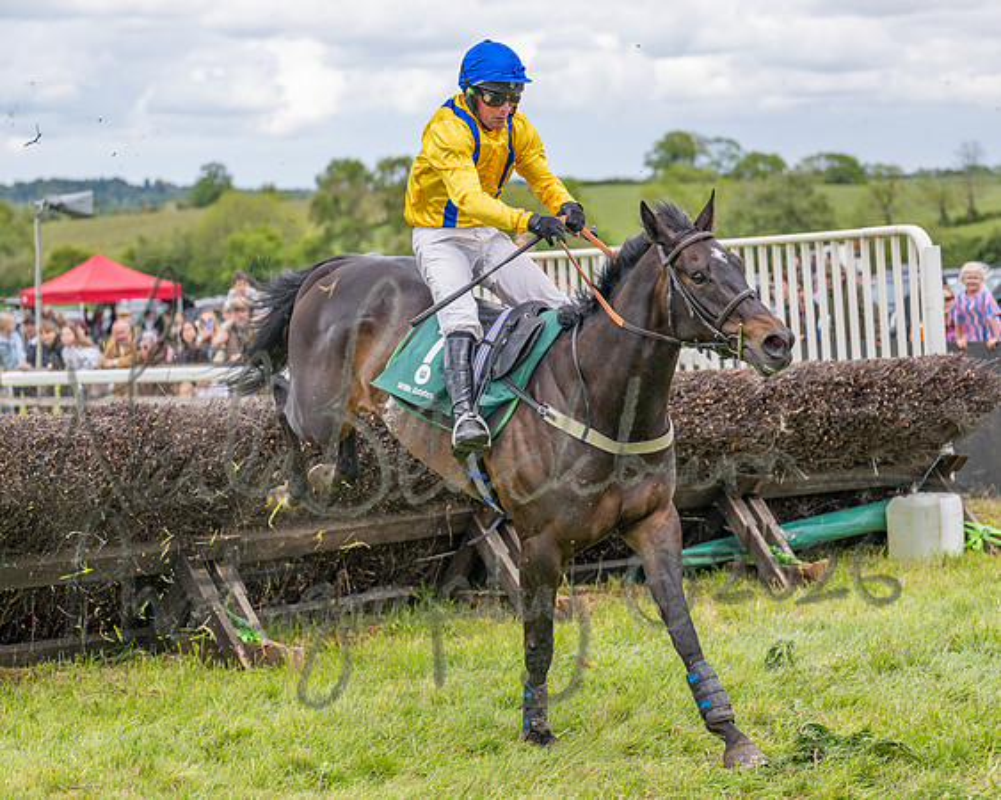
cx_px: 472
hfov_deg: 21.4
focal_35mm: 89
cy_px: 347
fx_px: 2644
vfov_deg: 17.2
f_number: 2.8
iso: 200
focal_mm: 70
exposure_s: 1/1600
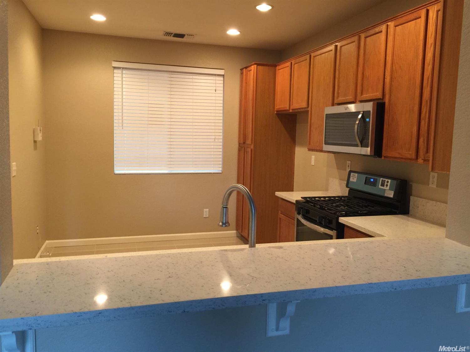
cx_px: 235
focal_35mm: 29
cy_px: 176
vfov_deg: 48.2
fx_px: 394
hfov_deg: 61.7
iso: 80
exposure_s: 1/15
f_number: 2.2
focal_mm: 4.15
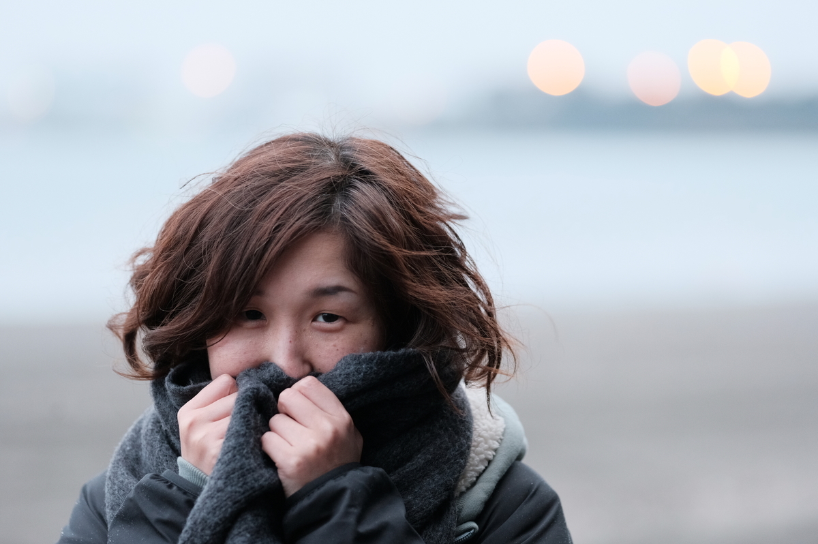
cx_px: 409
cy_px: 272
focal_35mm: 135
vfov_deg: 10.1
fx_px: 3065
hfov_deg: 15.2
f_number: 2
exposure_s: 1/42
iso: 1600
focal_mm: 90
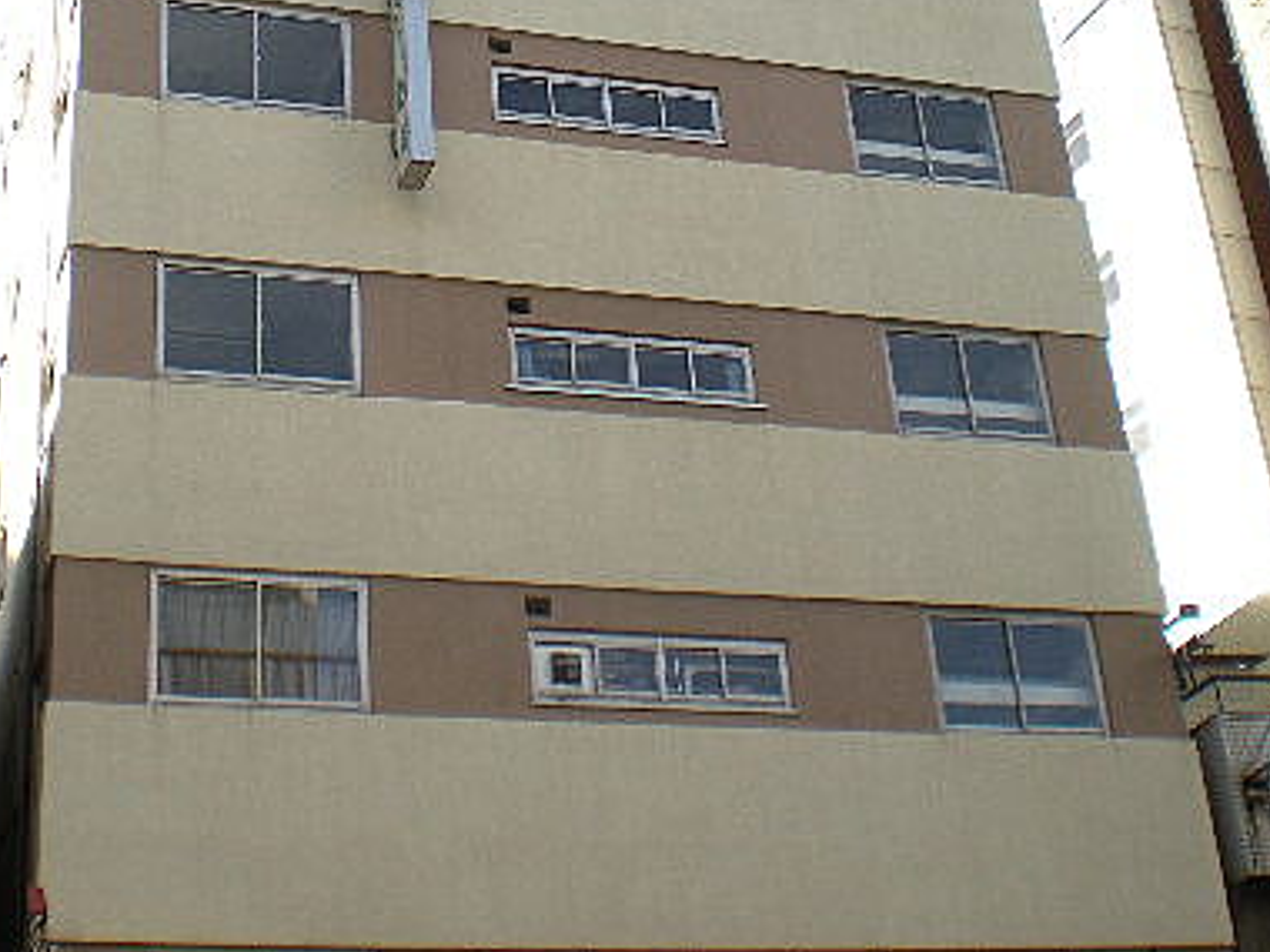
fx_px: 2348
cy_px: 167
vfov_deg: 22.6
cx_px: 545
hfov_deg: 30.2
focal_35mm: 64
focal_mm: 6.3
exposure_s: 1/302
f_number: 4.6
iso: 89
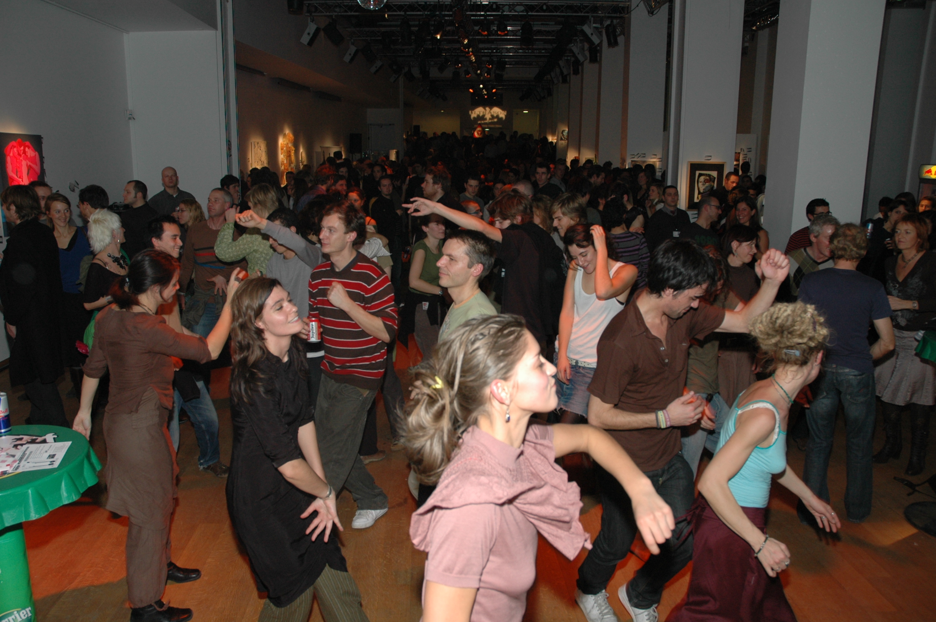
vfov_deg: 47.8
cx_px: 468
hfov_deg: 67.4
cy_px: 311
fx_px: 701
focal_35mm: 27
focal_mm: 18
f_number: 5
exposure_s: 1/60
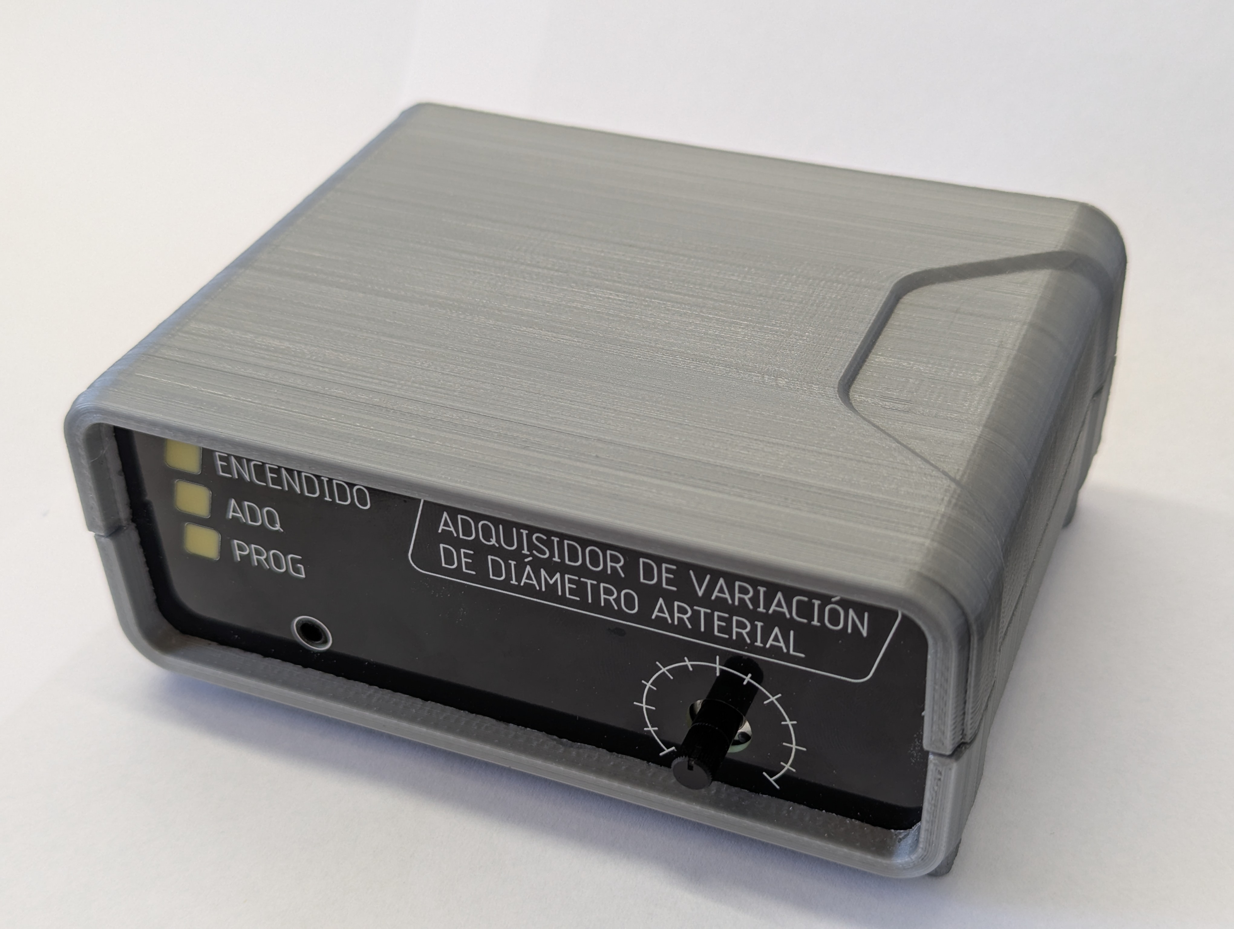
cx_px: 617
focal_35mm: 48
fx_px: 1714
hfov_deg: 39.6
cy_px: 464
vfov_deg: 30.3
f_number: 1.85
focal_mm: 6.81
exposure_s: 1/40.1
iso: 47
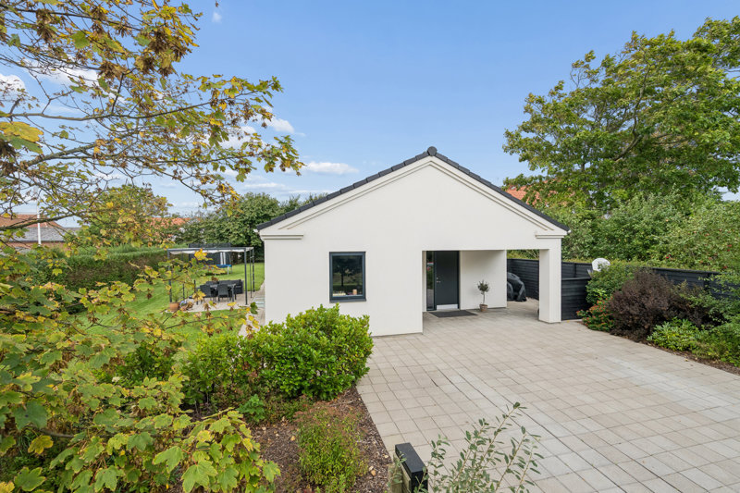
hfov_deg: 96.7
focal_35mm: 16
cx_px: 370
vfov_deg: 73.7
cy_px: 246
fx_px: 329
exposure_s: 1/160
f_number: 6.3
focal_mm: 16
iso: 250
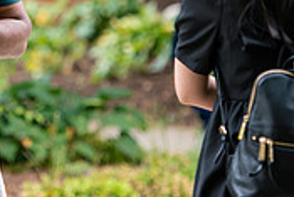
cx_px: -10
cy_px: -80
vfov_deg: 3.1
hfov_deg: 4.6
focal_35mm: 448
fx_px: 3662
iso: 320
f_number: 3.2
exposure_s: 1/320
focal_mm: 135
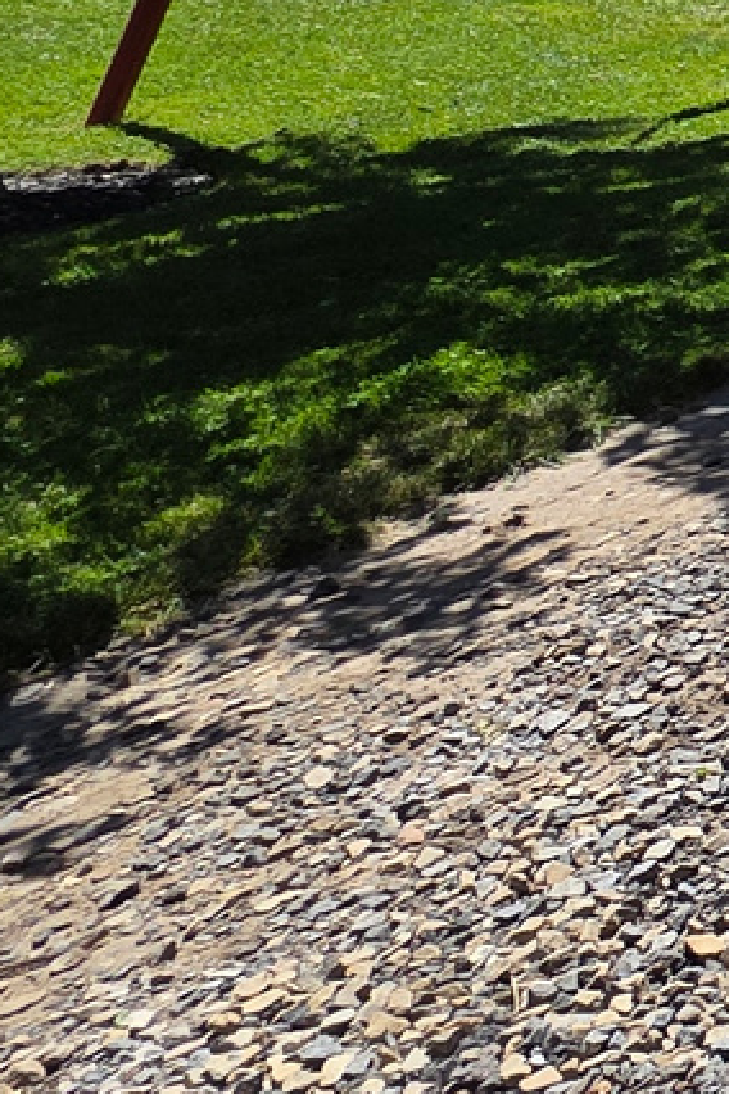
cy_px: -134
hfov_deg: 11.5
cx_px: 2182
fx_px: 1974
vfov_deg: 28.0
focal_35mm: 65
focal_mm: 2.2
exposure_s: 1/1641
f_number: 1.9
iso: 40
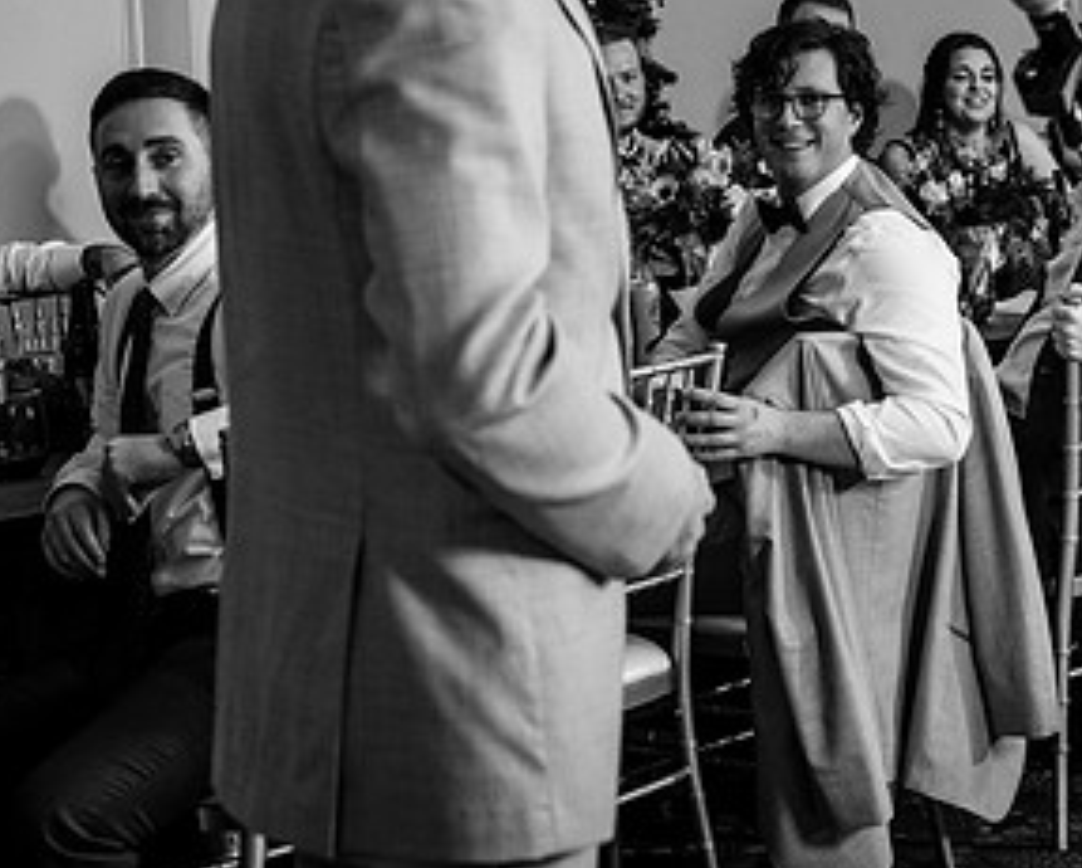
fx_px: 3108
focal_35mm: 97
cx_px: 879
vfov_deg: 15.8
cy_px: 201
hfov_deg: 19.5
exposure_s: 1/200
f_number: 5
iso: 2000
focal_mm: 48
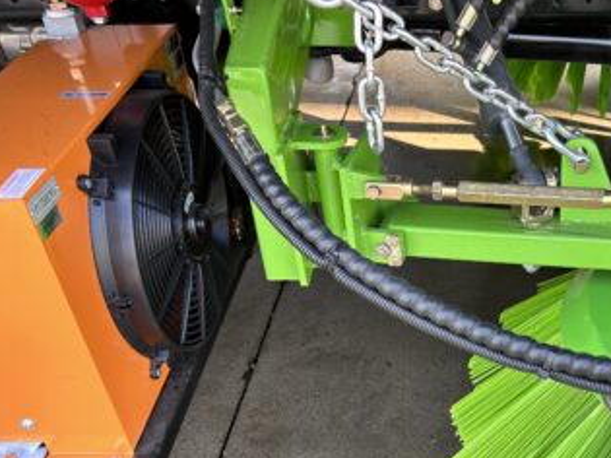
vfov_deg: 32.4
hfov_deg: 41.3
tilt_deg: -39.0
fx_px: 776
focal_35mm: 44
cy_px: 326
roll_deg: -1.1
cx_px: 480
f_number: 1.5
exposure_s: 1/181
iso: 40
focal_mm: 5.7
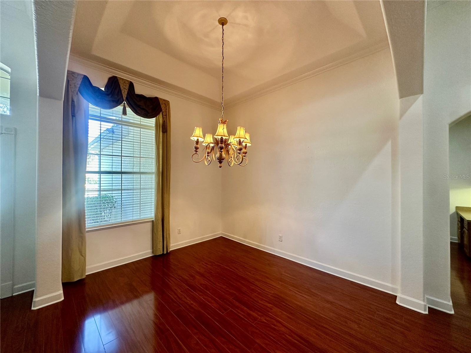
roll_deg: -0.4
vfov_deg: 85.7
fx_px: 190
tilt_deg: +0.4
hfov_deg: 102.1
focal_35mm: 14
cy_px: 176
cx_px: 236
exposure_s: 1/60
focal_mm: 2.22
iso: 160
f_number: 2.2
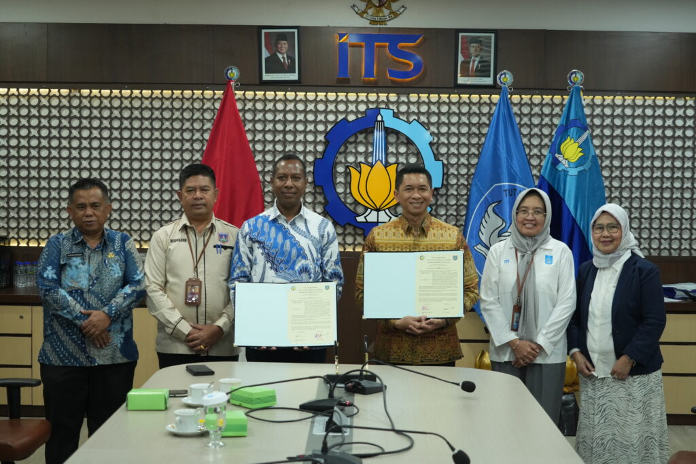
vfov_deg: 23.4
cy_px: 232
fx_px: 1121
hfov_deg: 34.5
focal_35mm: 58
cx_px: 348
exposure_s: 1/125
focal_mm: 58
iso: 3200
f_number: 5.6
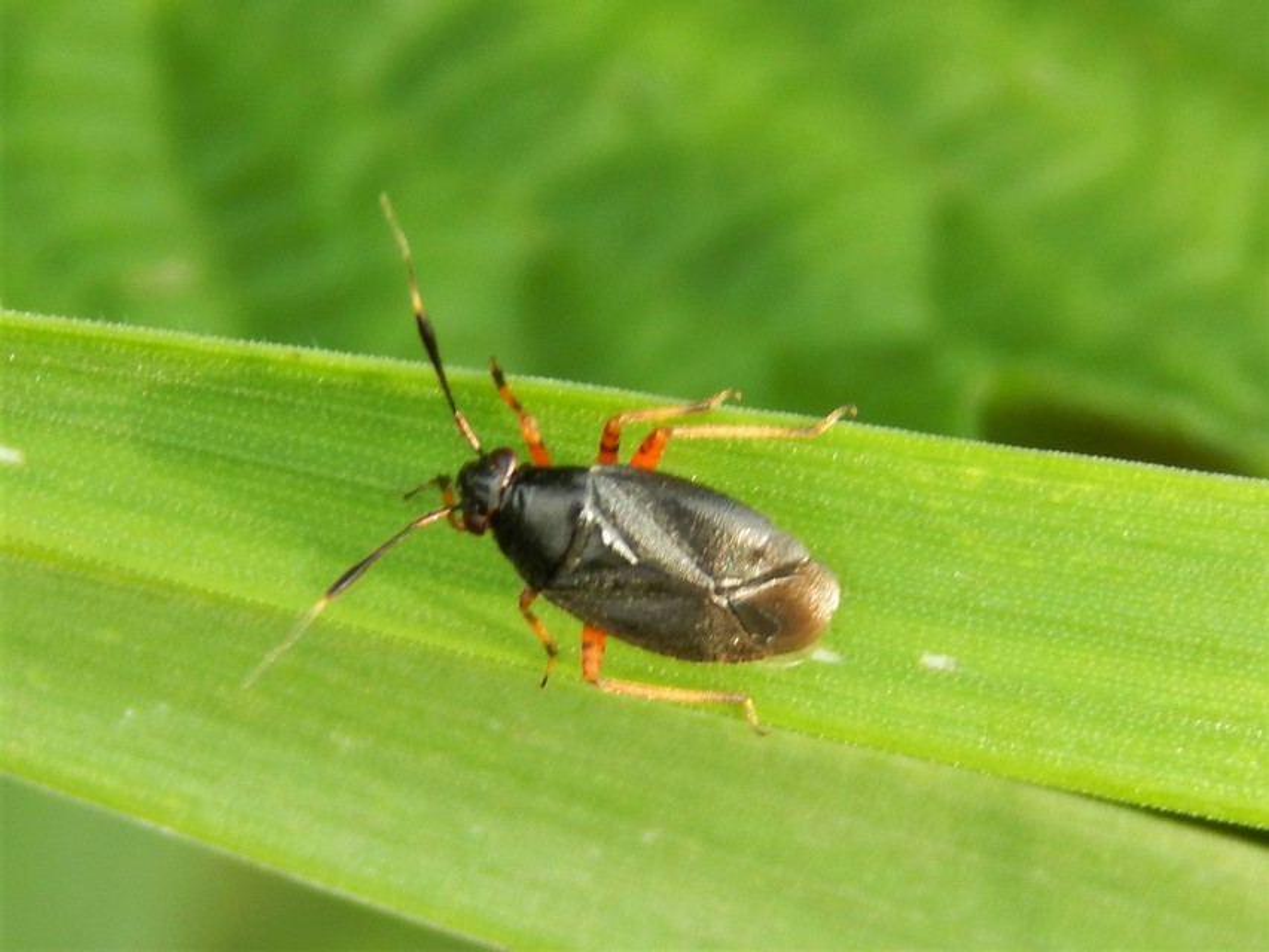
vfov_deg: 8.2
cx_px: 634
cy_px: 476
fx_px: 6673
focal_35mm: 182
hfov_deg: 10.9
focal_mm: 32.8
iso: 125
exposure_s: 1/60
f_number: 5.3
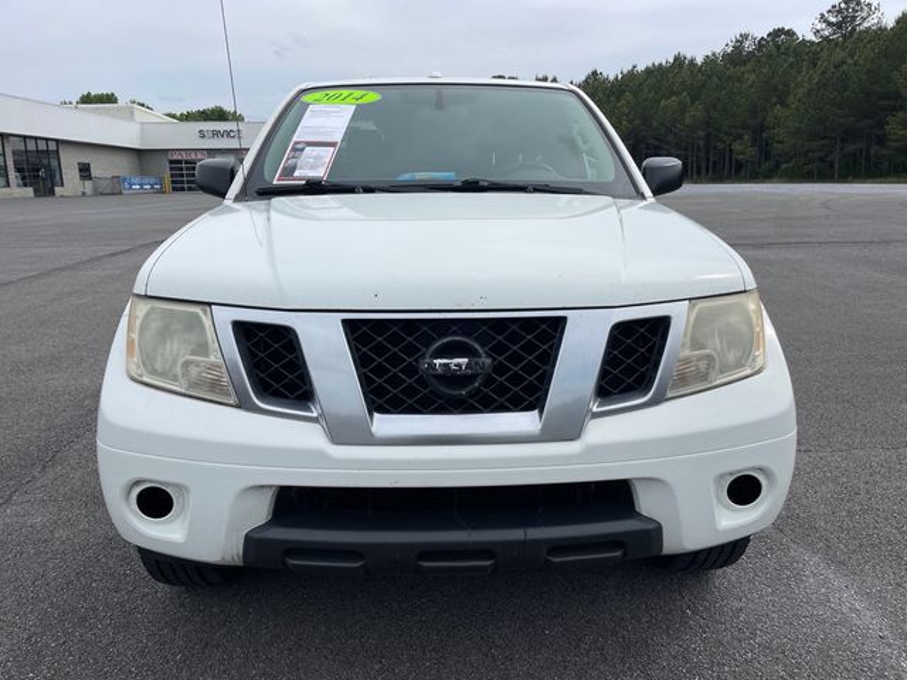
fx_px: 681
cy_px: 340
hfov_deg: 67.3
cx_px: 454
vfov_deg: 53.1
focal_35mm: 26
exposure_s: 1/3861
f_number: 1.6
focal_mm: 4.2
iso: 32
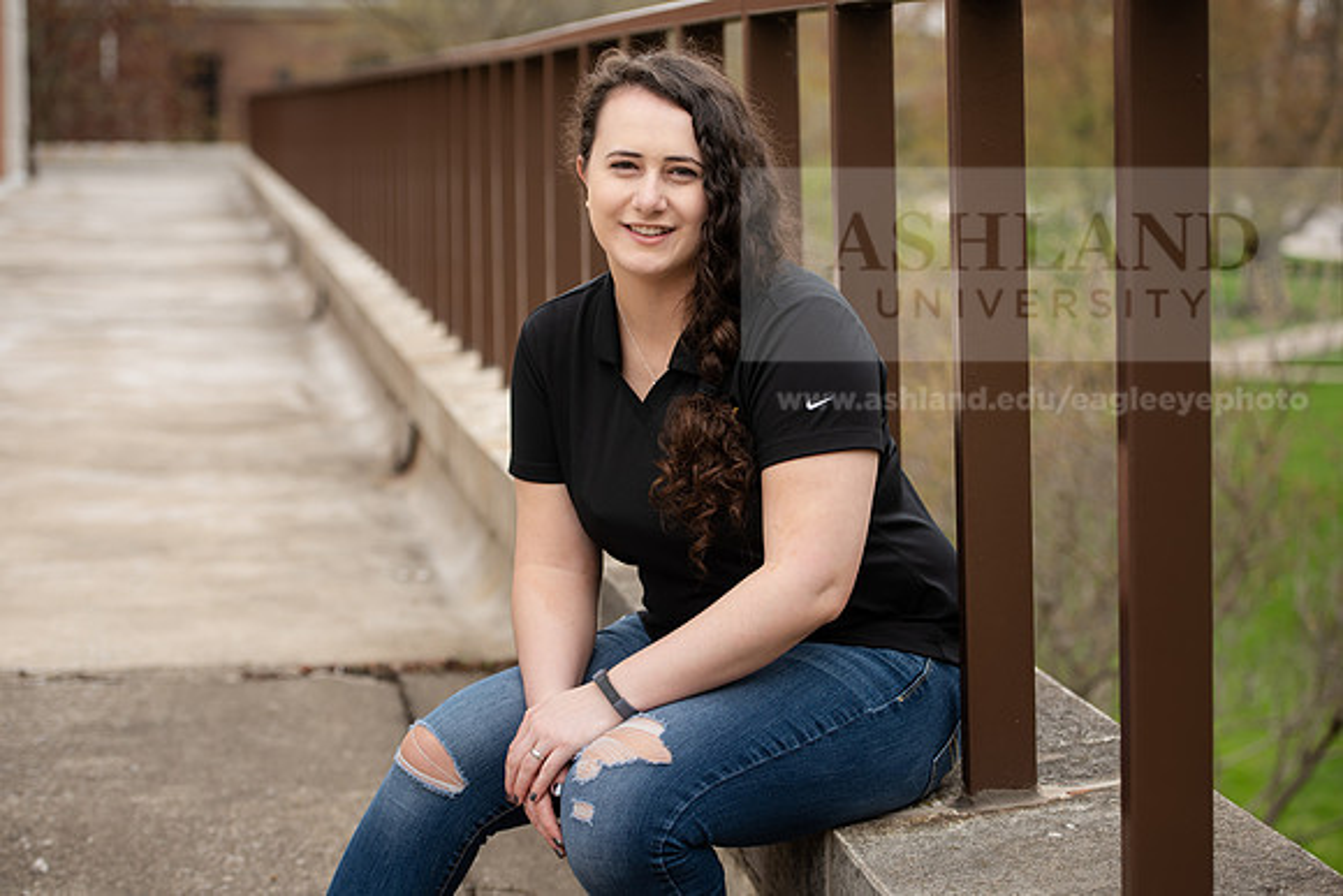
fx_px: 2798
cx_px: 672
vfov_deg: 18.2
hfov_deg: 27.0
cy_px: 448
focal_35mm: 75
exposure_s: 1/200
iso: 64
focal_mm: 75
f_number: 4
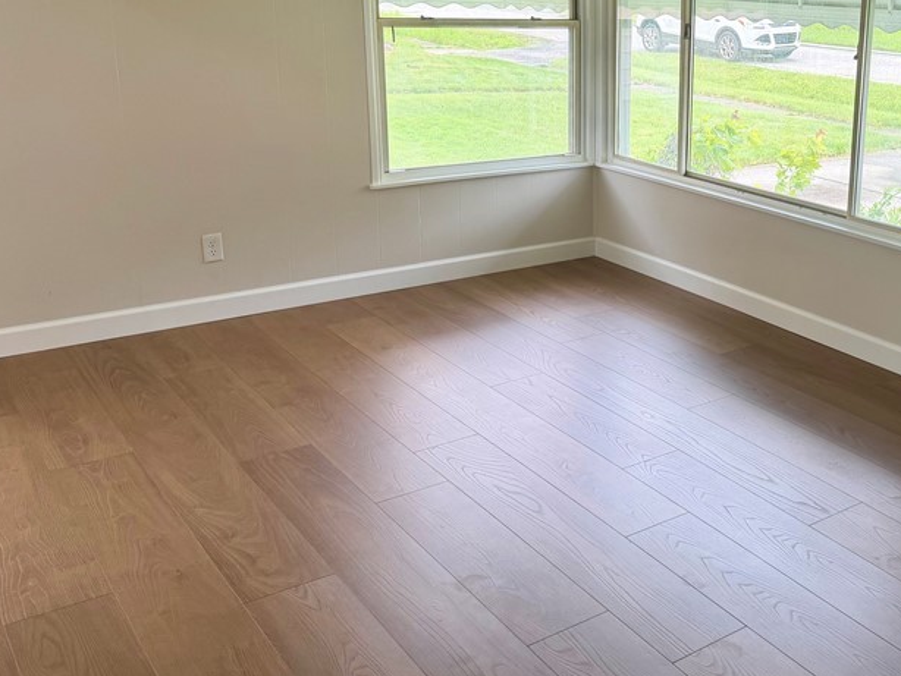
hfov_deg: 44.7
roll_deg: -1.7
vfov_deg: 35.7
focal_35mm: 40
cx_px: 710
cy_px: 235
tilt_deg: -13.1
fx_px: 1042
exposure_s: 1/121
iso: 100
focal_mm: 6.76
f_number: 1.78
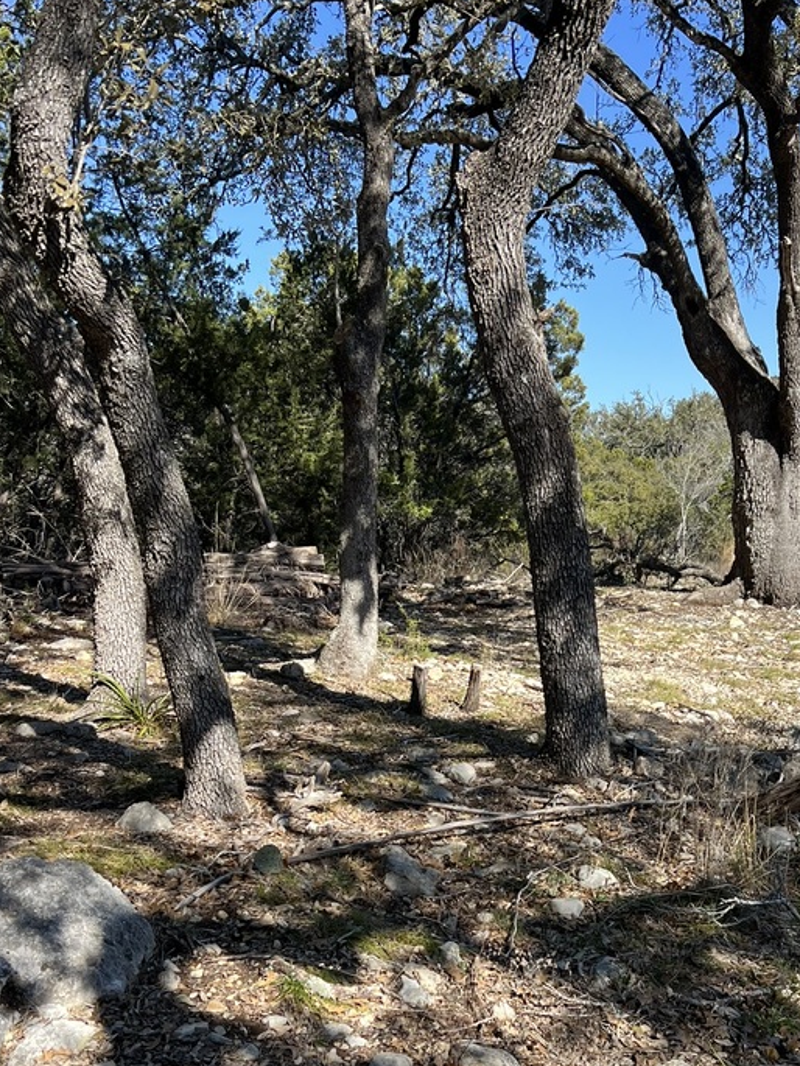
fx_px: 1263
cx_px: 490
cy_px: 800
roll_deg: +1.9
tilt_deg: -16.6
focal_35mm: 41
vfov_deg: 44.3
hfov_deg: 35.0
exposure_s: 1/1488
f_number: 1.5
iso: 50
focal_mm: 5.7
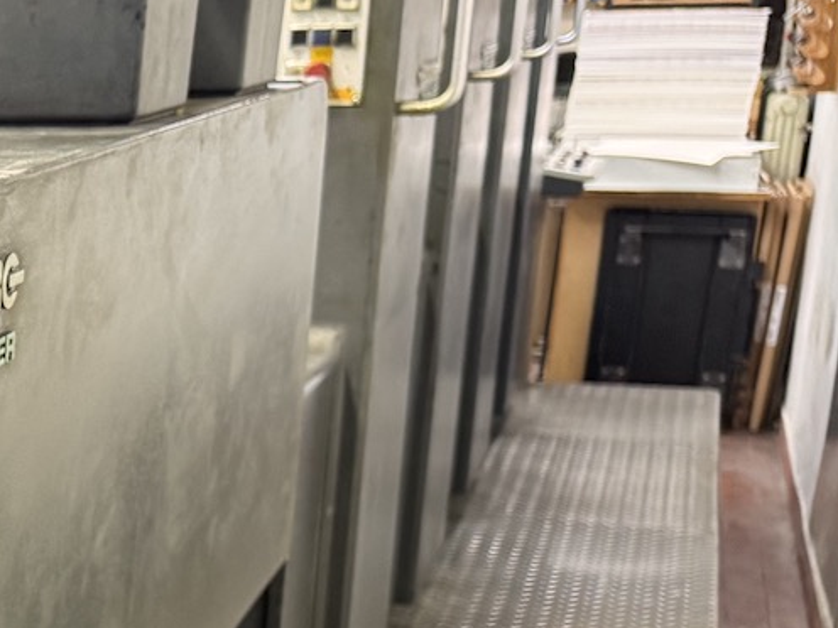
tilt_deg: -15.6
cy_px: 612
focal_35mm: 83
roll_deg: +1.7
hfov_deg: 19.6
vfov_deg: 17.4
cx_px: -512
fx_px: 2009
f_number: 1.78
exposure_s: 1/50
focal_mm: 6.76
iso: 250
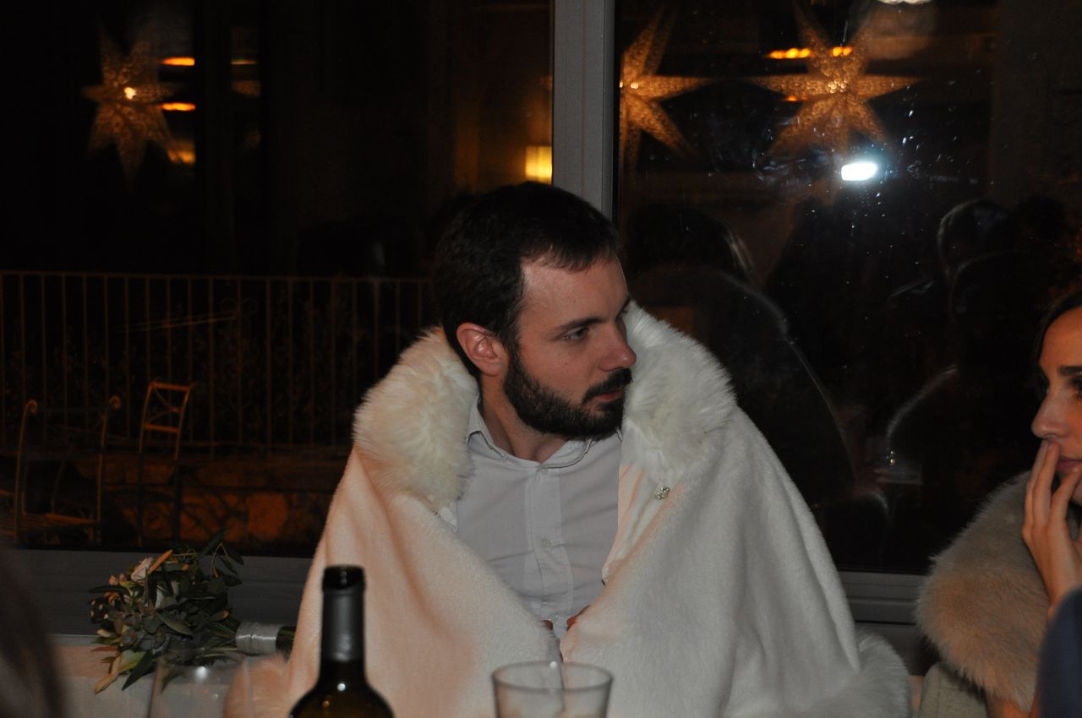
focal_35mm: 60
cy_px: 359
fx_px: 1801
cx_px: 541
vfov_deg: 22.6
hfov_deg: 33.4
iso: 800
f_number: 4.8
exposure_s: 1/60
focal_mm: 40
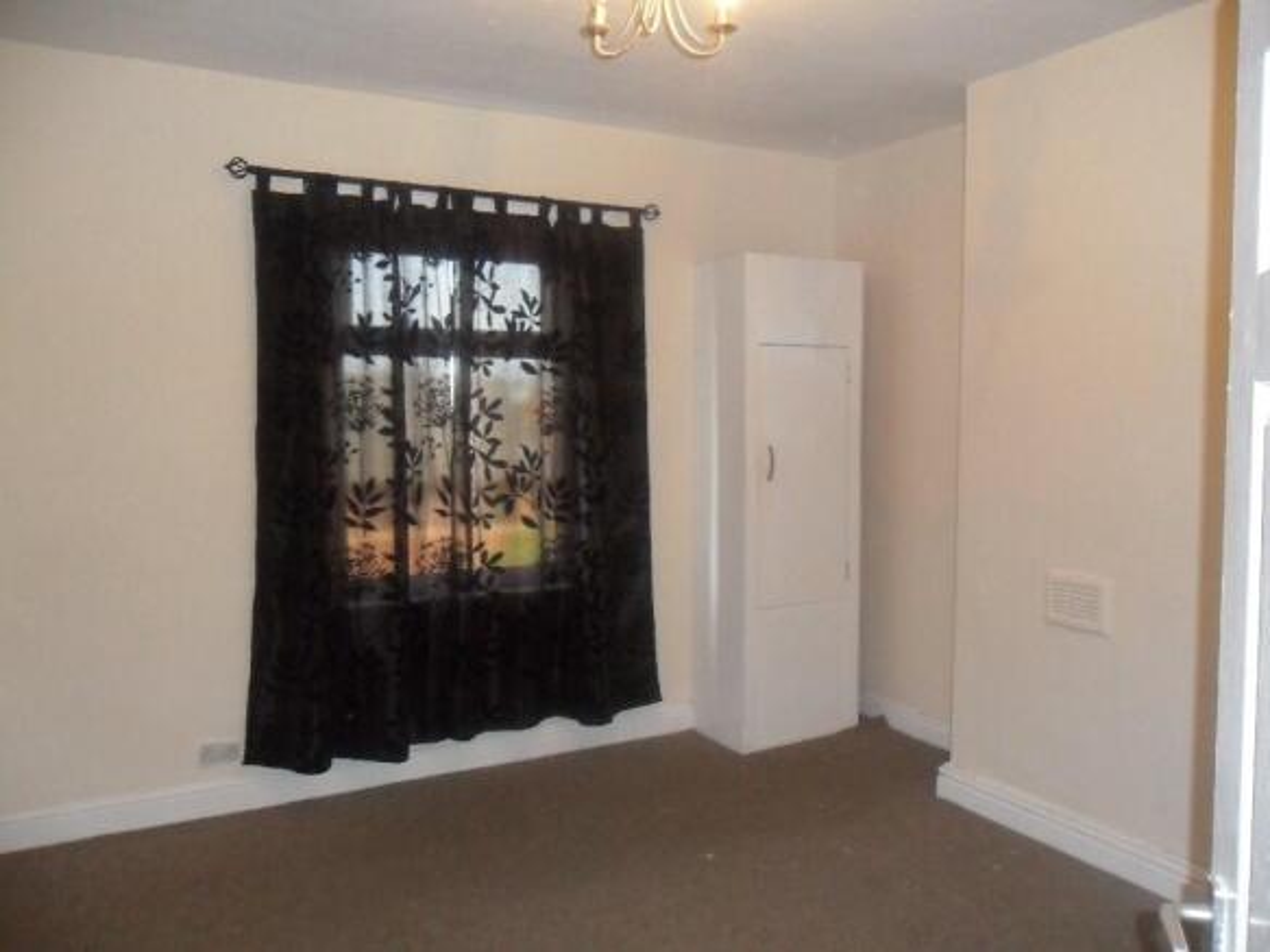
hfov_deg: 65.3
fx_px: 990
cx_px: 635
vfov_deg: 51.3
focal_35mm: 27
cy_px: 476
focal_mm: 4.9
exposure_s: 1/45
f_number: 3.5
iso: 400
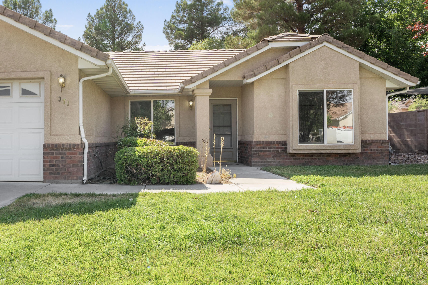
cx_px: 113
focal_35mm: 28
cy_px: 97
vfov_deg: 45.8
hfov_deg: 62.2
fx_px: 333
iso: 250
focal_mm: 16
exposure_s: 1/250
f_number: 9
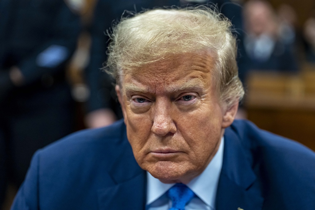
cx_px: 158
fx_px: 744
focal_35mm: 85
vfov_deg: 16.1
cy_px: 105
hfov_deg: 23.9
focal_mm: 85
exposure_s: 1/250
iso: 3200
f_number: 2.8
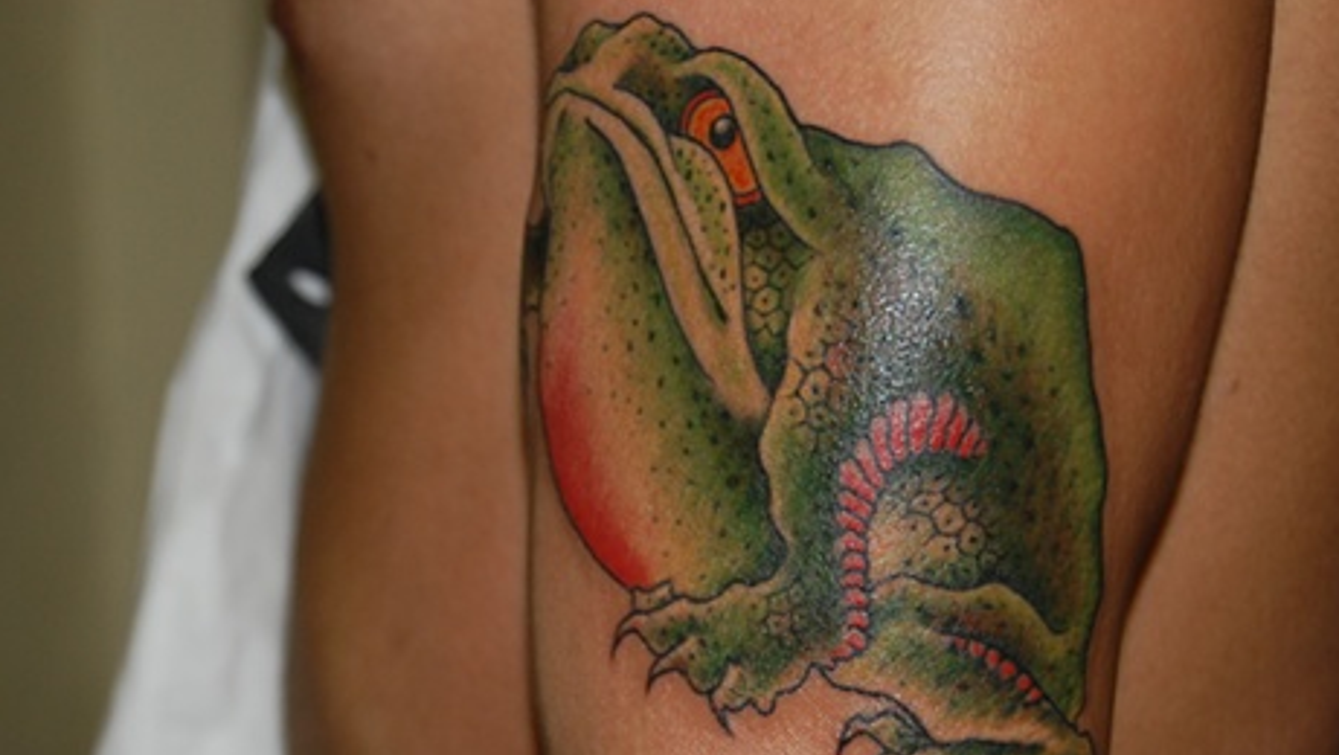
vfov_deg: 10.1
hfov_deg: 17.9
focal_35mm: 120
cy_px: 501
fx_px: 4254
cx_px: 508
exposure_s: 1/60
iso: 400
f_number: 5.6
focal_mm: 55
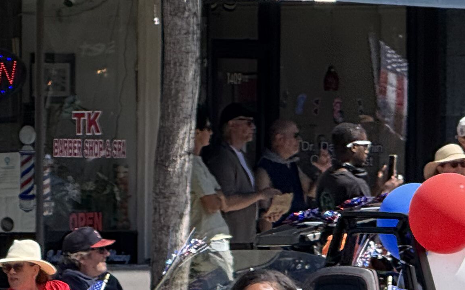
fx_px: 5615
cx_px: 49
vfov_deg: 3.0
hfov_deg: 4.7
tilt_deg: -3.0
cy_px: 451
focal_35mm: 443
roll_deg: -0.4
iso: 50
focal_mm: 15.66
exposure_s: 1/693
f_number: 2.8
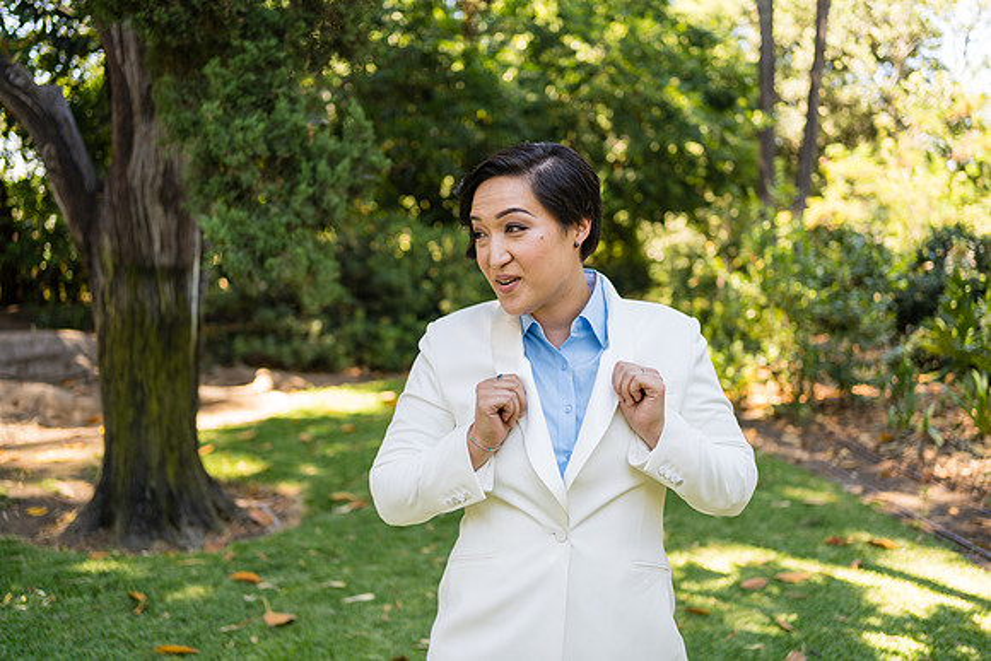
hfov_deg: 54.4
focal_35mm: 35
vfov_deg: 37.9
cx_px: 496
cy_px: 330
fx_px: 964
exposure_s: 1/320
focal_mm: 35
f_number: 2.2
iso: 160
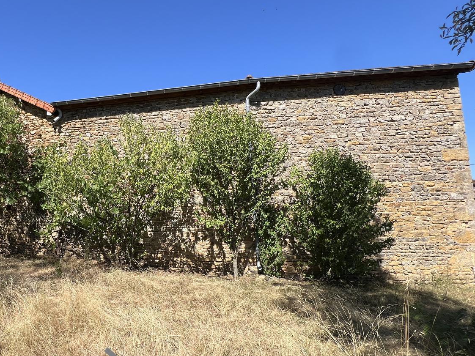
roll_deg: +2.0
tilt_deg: +5.6
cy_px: 189
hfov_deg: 77.6
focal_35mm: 20
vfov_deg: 65.9
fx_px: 274
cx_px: 139
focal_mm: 1.57
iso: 32
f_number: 1.8
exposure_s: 1/1014
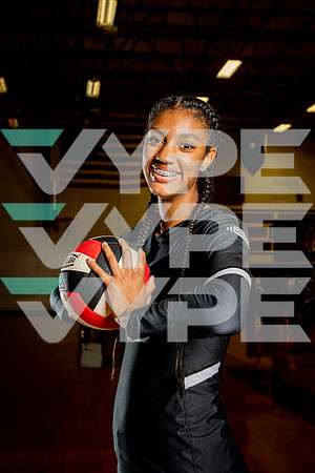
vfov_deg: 40.3
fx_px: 643
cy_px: 236
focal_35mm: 49
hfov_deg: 27.5
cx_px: 158
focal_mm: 49
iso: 400
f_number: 7.1
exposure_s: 1/250
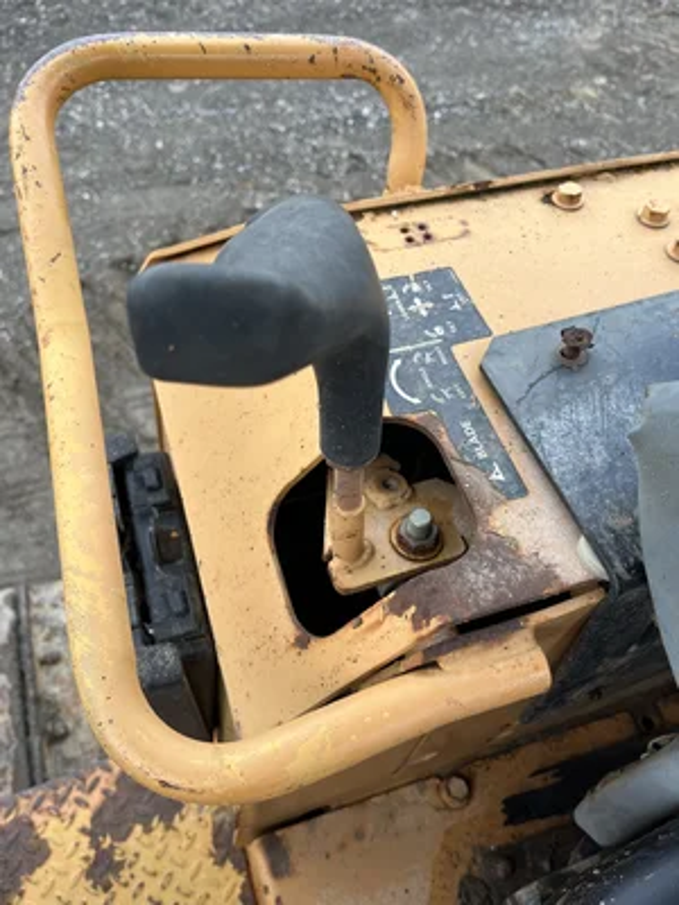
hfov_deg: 53.1
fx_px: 680
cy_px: 452
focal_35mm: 26
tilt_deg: -54.0
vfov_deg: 67.3
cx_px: 340
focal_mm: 5.1
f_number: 1.6
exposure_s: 1/122
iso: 50
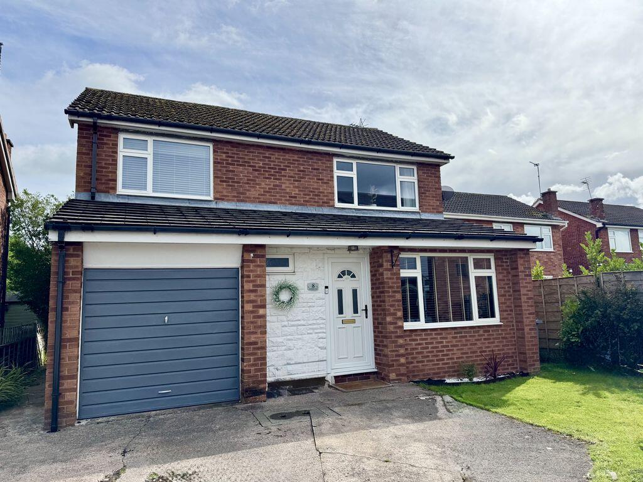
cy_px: 241
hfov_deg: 71.6
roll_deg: +2.8
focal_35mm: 24
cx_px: 322
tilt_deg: +8.2
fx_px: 446
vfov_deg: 56.8
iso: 80
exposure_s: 1/7937
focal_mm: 6.76
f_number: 1.78
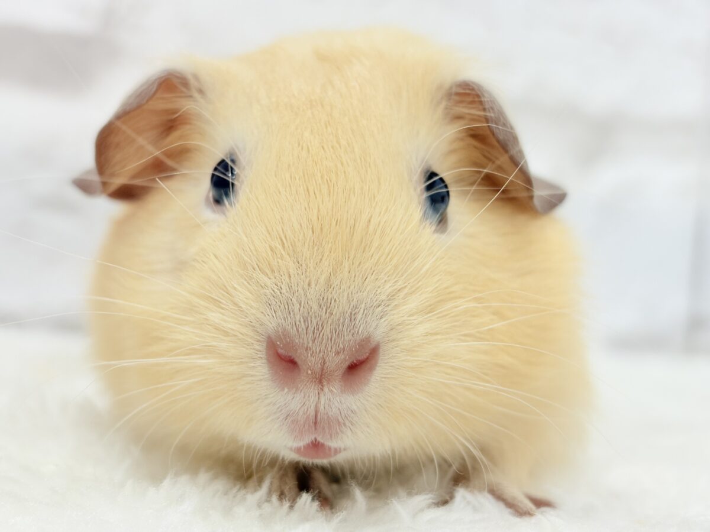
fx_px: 1067
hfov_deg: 36.8
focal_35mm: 52
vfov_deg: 28.0
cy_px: 266
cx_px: 355
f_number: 1.6
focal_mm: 5.96
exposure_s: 1/50
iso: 50
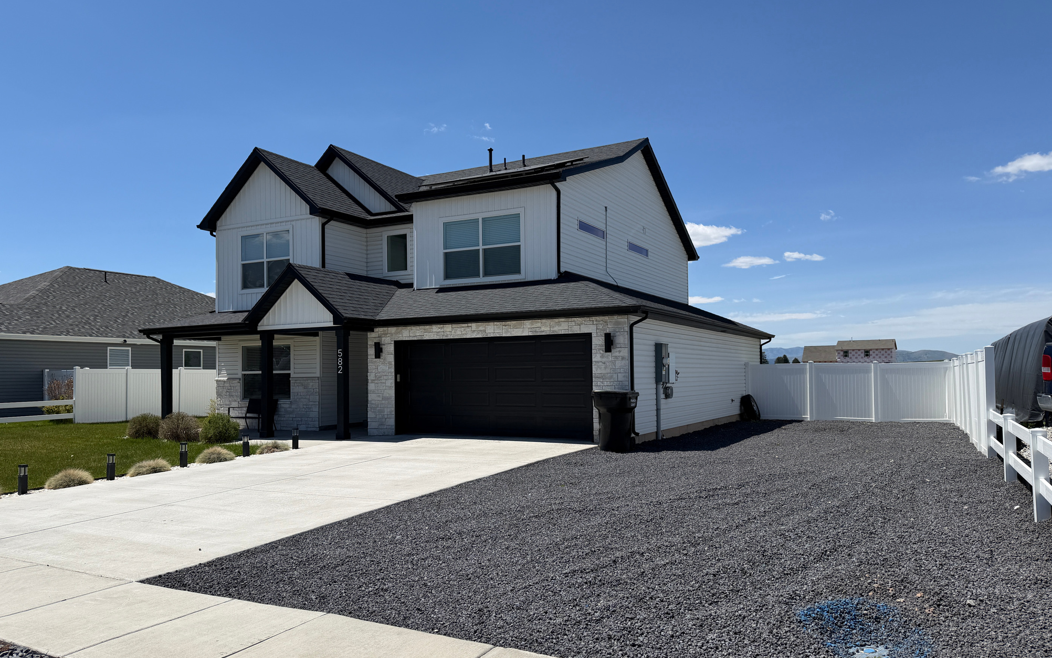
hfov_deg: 70.4
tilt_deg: +1.5
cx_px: 523
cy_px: 356
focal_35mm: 26
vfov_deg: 47.5
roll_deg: +0.9
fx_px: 745
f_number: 1.78
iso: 80
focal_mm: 6.76
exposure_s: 1/7353
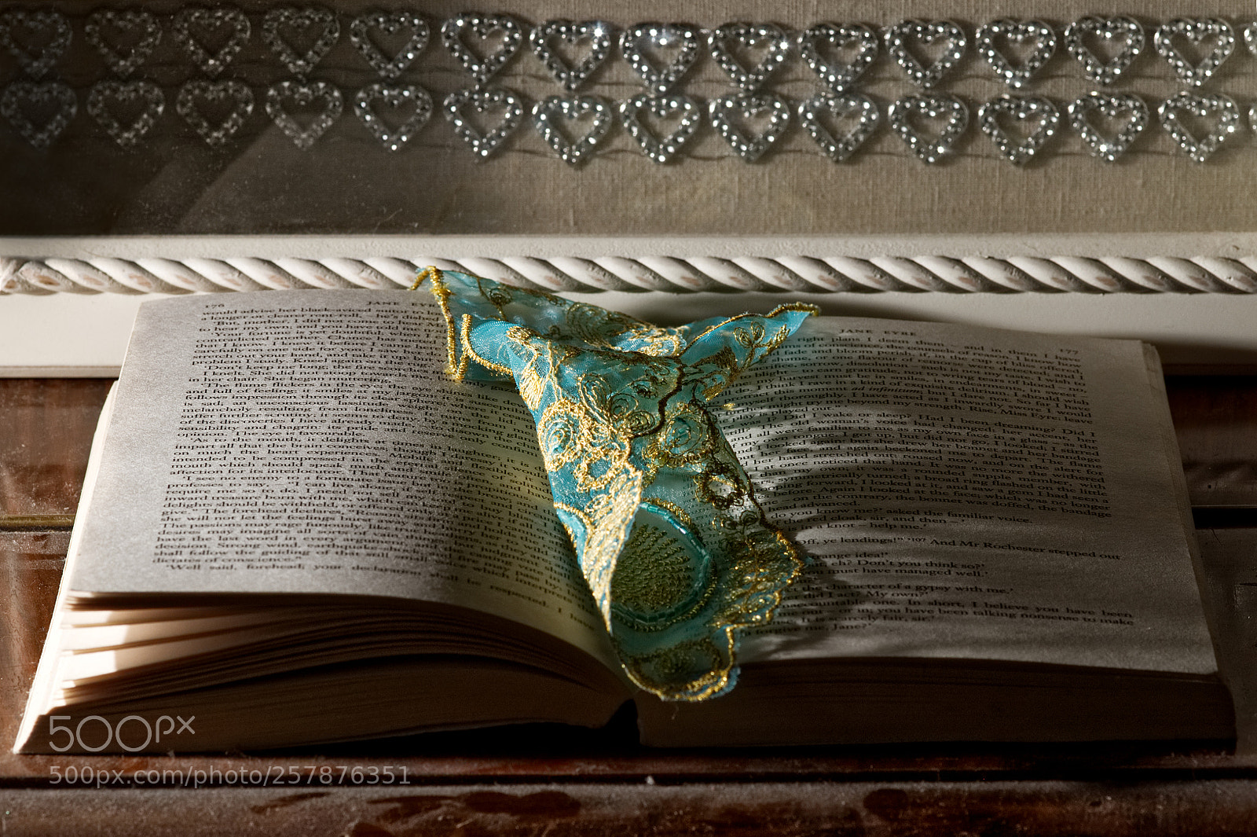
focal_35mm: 158
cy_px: 418
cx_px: 628
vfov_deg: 8.7
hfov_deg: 13.0
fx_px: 5496
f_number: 9
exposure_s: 1/200
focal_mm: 105
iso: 100
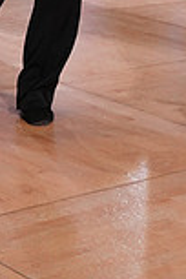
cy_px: -170
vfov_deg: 13.3
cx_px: 234
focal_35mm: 144
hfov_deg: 9.4
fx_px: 1116
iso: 2000
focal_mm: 38
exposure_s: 1/400
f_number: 4
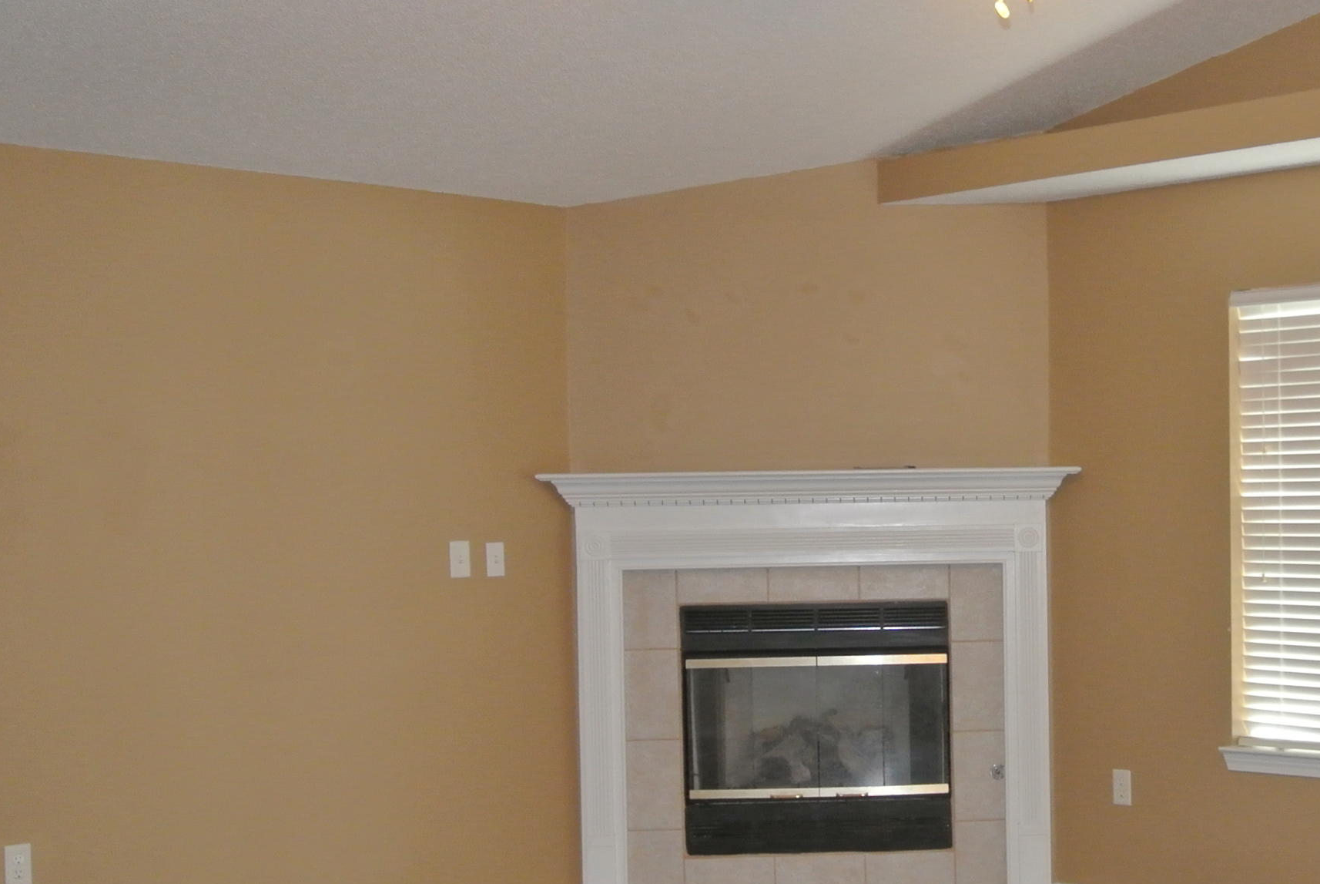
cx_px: 1040
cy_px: 595
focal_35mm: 56
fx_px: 2056
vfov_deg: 24.1
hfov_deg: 34.6
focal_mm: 12.2
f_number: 3.8
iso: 800
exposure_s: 1/60
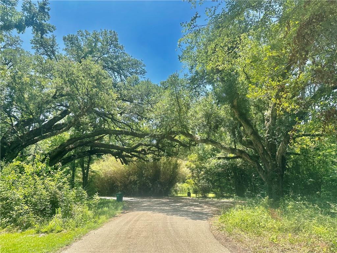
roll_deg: +0.0
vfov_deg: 56.8
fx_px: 234
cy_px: 126
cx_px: 168
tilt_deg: +14.1
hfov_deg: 71.6
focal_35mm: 24
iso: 80
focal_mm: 6.86
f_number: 1.78
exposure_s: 1/1916
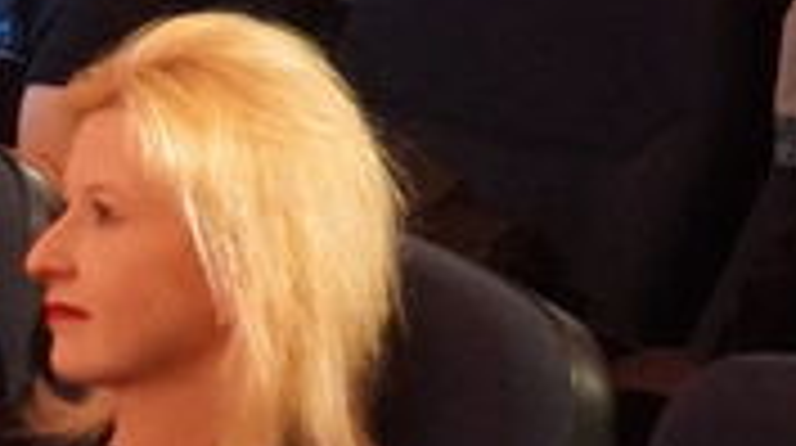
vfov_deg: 5.9
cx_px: -724
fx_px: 4350
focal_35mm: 206
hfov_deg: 9.8
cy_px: 83
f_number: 4
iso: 6400
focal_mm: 29
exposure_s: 1/20
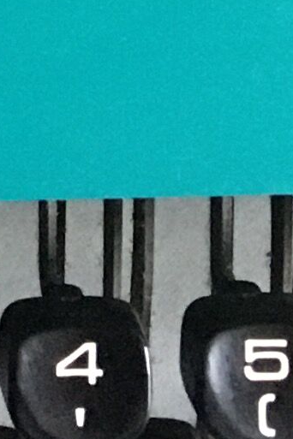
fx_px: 2893
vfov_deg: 7.3
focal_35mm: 237
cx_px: -442
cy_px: -1034
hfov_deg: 5.6
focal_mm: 4.15
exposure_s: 1/25
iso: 250
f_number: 2.2
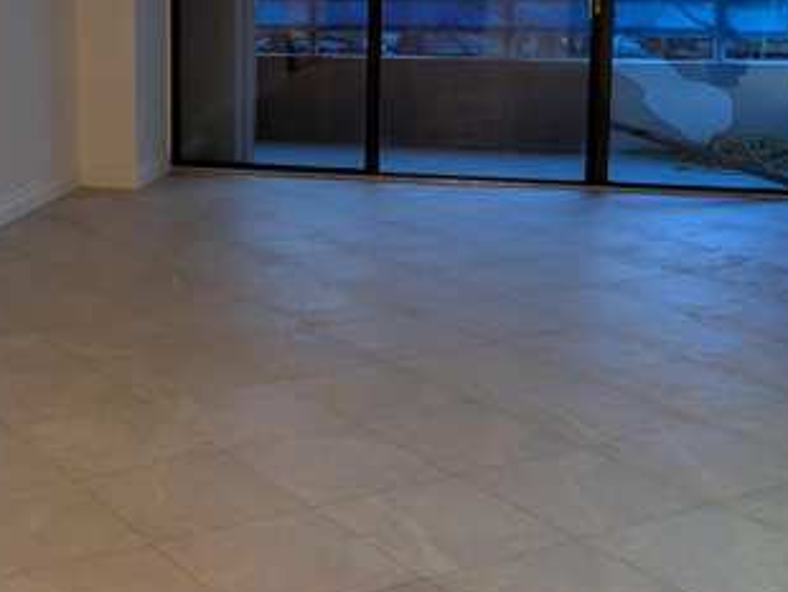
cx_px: 173
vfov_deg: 23.4
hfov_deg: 30.5
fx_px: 1412
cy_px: 132
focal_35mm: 62
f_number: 1.68
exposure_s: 1/24
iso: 17
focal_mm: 6.9
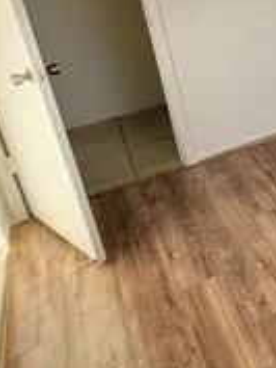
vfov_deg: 40.4
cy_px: 52
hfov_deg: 23.2
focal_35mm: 44
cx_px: 457
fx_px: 467
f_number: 2.2
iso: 125
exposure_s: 1/60
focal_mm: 2.2
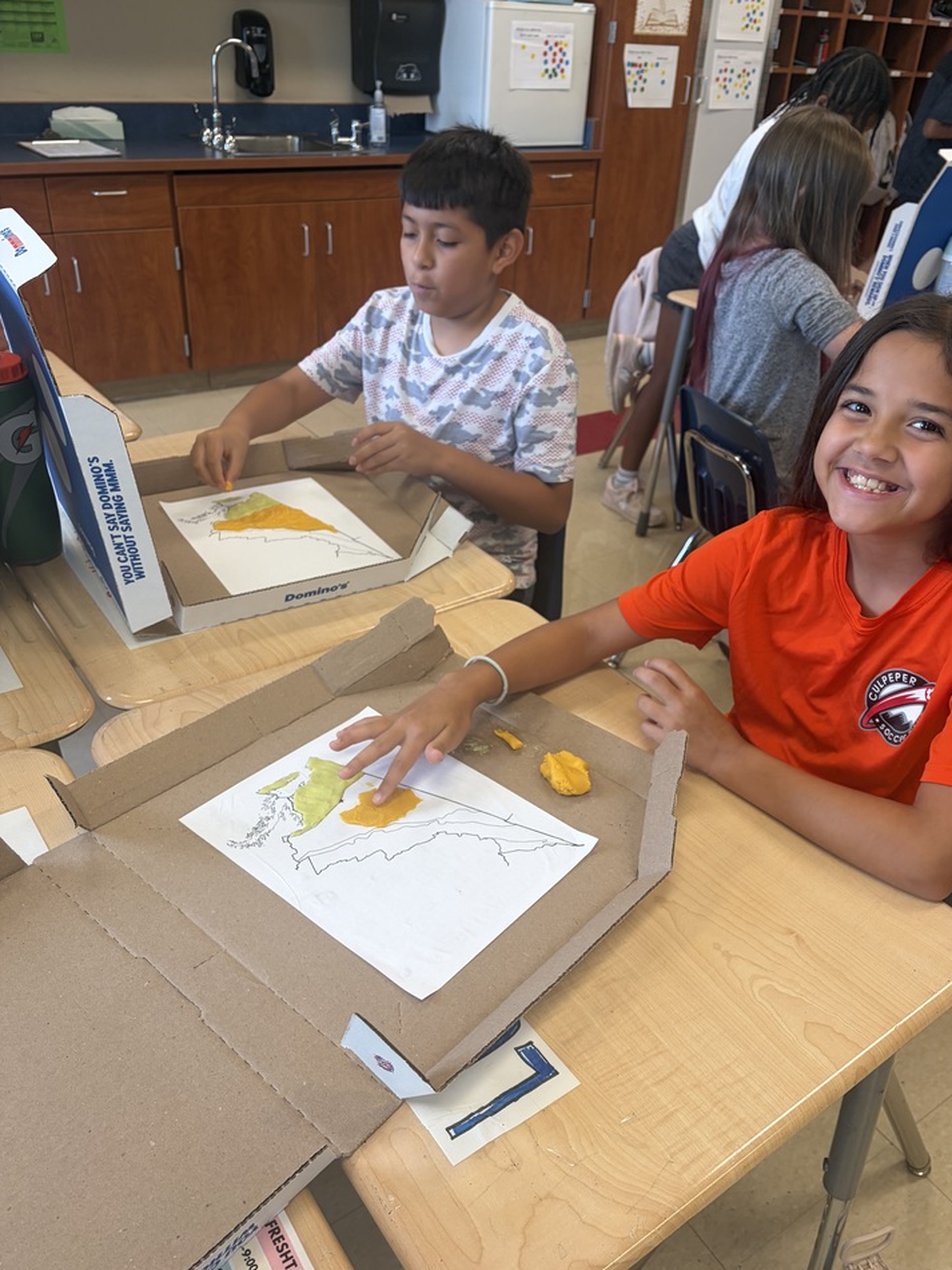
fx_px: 1027
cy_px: 610
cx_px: 509
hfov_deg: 49.7
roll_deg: -3.6
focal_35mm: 28
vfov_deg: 63.4
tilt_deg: -30.9
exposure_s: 1/120
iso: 80
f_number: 1.6
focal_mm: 5.96
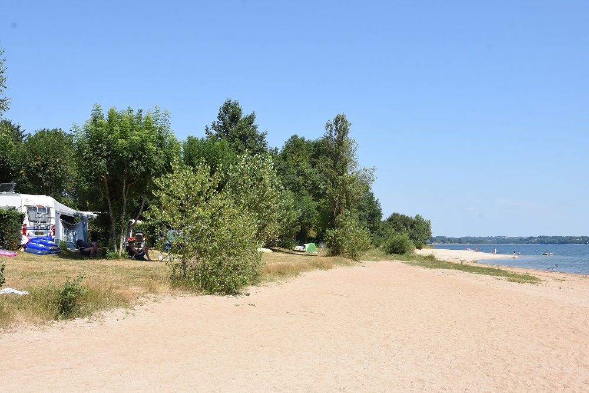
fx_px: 589
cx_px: 294
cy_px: 196
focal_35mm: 36
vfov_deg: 36.9
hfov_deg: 53.1
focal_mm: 24
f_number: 11
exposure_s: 1/500
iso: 400
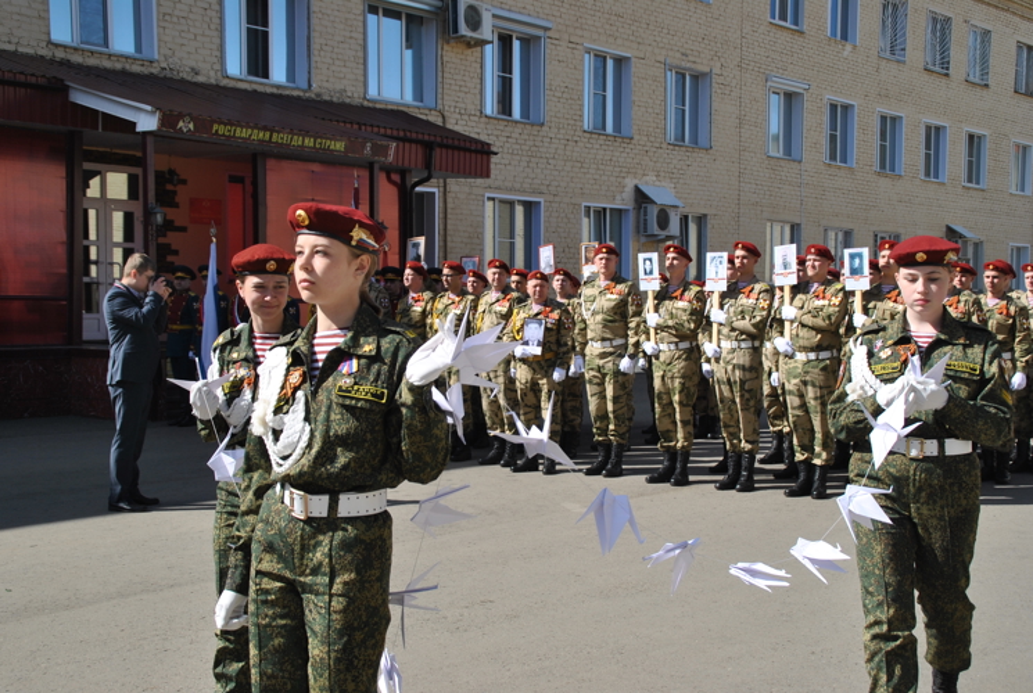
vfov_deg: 28.2
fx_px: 1380
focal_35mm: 48
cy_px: 346
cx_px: 516
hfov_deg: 41.0
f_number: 9
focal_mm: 32
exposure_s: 1/320
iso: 100
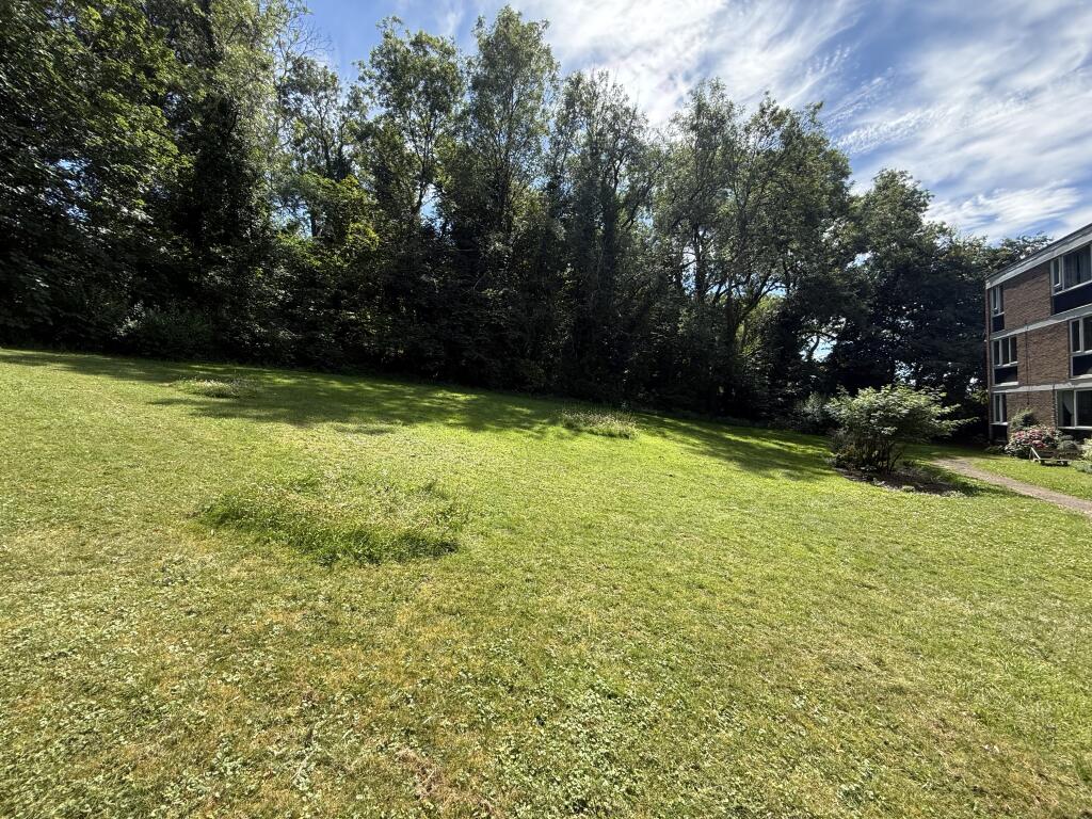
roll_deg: +0.4
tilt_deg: +0.6
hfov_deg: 102.1
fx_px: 442
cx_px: 546
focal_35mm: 14
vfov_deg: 85.7
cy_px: 410
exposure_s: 1/596
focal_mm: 2.22
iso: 50
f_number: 2.2
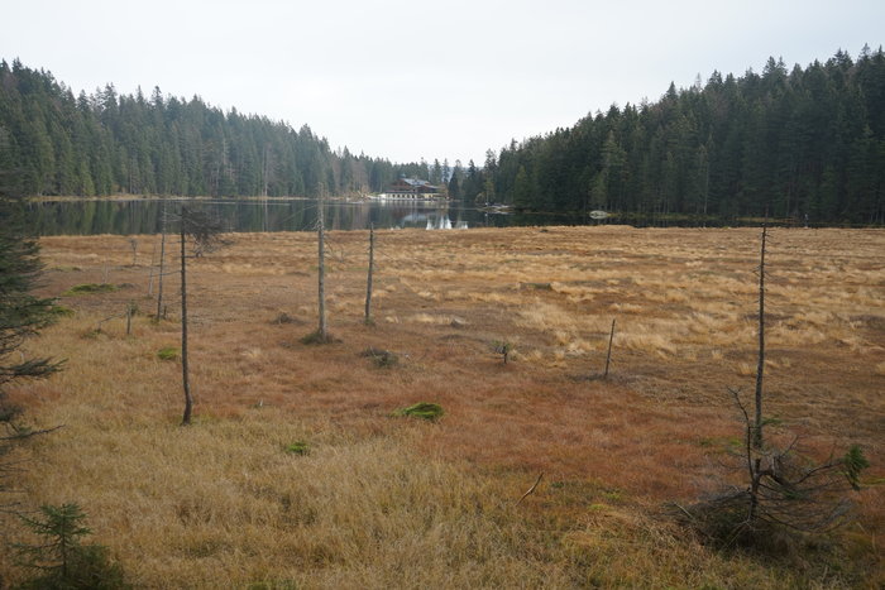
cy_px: 295
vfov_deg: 40.0
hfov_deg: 57.2
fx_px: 811
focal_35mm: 33
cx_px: 442
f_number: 6.3
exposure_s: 1/125
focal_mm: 33
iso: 100
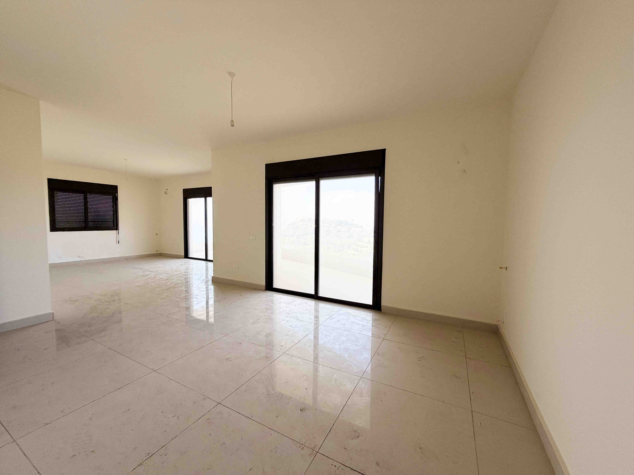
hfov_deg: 102.1
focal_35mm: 14
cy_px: 238
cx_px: 317
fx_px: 256
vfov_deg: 85.7
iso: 40
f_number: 2.2
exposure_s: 1/141
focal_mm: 2.22
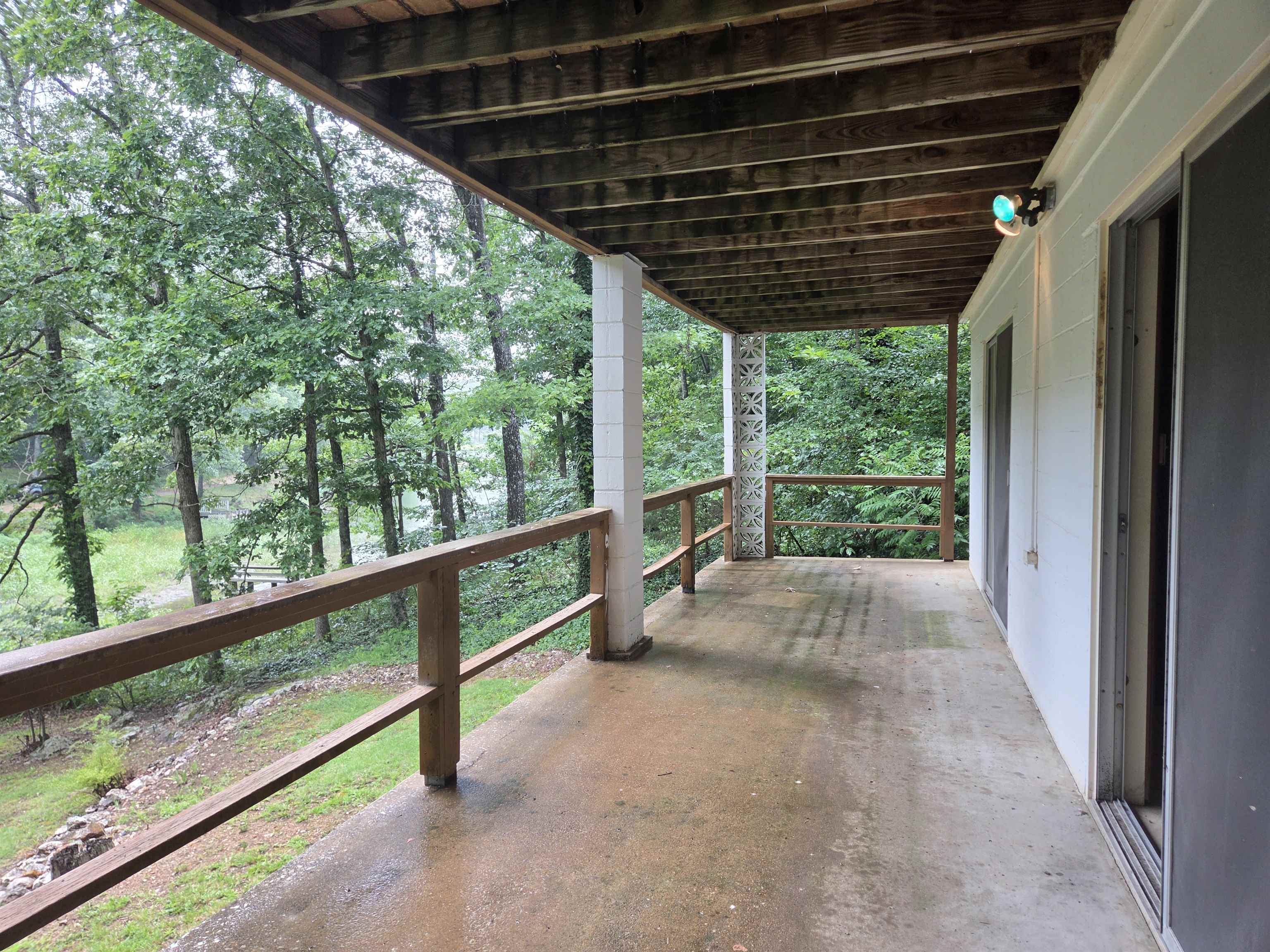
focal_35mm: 23
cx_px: 635
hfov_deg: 73.9
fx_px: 844
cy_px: 476
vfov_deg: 58.9
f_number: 1.8
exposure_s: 1/120
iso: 32
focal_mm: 5.4
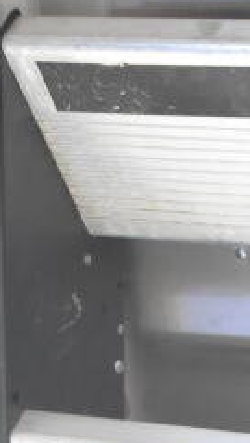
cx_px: 474
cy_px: 747
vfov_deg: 12.3
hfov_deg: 7.3
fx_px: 1903
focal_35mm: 162
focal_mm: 27
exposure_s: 1/125
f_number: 5.6
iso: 1600
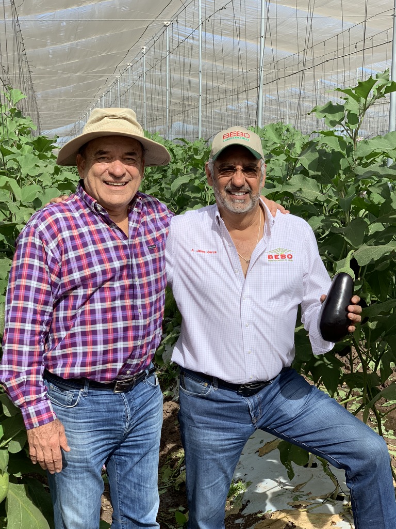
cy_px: 264
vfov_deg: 36.8
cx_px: 198
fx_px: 793
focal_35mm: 52
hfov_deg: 28.0
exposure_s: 1/421
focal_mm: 6
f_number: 2.4
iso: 16
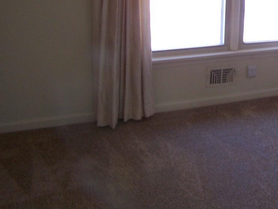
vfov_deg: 18.1
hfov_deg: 23.3
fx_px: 643
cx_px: 285
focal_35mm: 80
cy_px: 15
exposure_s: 1/20
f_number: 2.8
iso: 80
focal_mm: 6.3
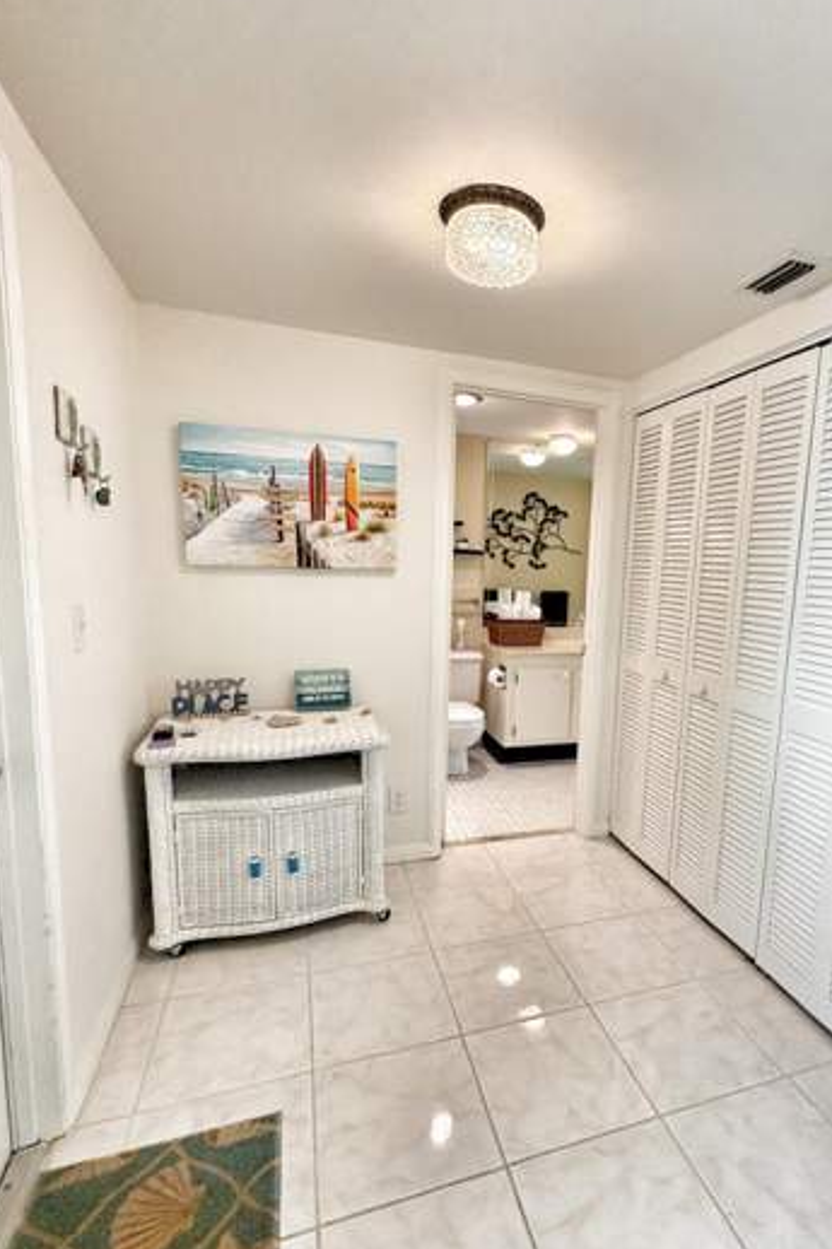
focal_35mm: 18
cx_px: 526
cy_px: 656
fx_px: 624
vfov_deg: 89.9
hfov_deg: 66.2
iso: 200
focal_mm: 2.22
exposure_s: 1/120
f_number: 2.2
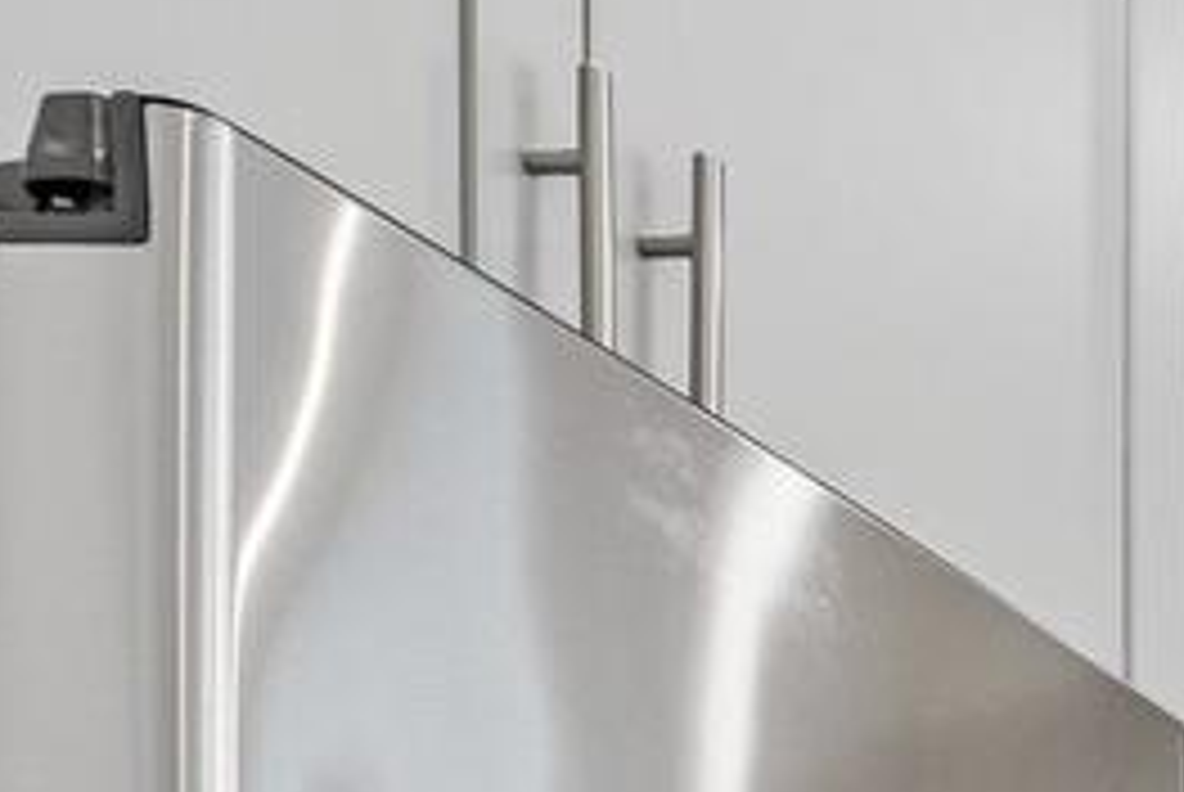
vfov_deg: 13.1
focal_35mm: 82
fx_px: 2700
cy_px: 1836
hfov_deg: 14.1
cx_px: 3003
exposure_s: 1/4
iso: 250
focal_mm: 10
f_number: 8
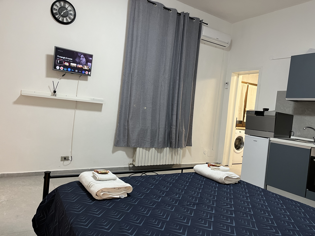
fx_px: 237
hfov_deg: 67.3
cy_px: 118
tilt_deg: -2.1
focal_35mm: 26
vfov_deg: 53.1
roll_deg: -5.7
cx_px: 158
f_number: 1.6
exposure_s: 1/50
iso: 200
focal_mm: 5.1
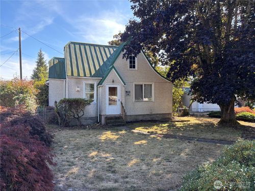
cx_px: 128
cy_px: 96
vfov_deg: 53.1
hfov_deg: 67.3
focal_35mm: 26
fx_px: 192
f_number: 1.6
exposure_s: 1/425
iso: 50
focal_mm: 5.96
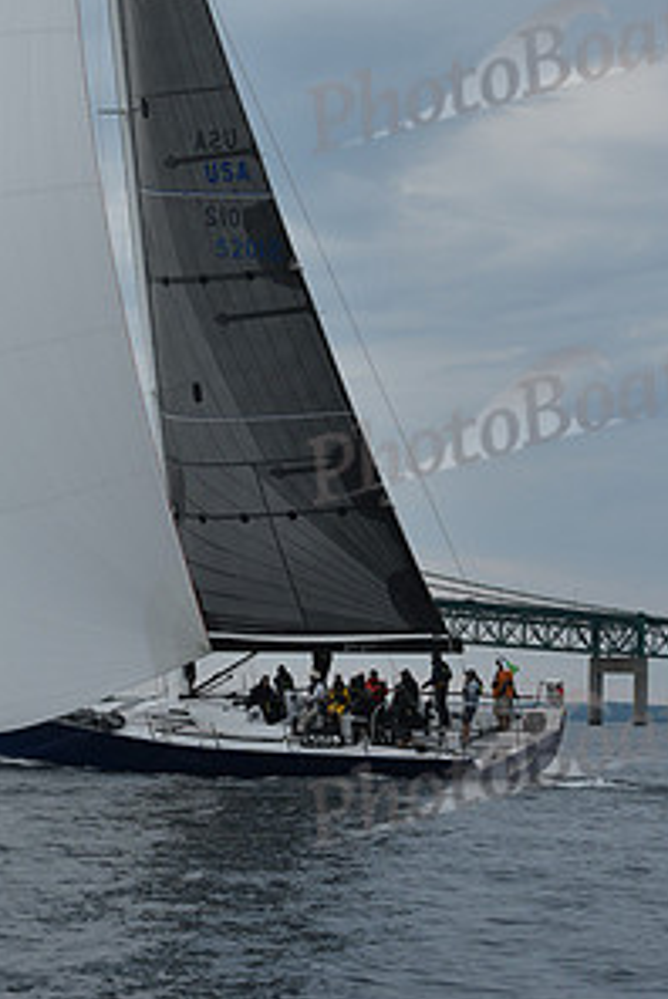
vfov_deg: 14.9
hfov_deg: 10.0
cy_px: 290
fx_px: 3804
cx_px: 133
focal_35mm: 137
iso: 250
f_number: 6.3
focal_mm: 70
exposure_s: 1/800
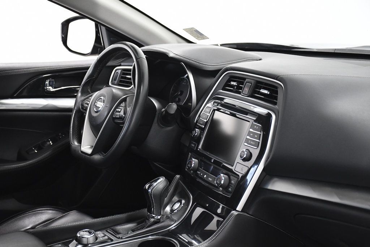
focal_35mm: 60
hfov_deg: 33.4
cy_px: 124
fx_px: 617
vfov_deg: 22.6
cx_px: 185
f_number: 4.5
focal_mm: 40
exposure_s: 1/200
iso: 2500
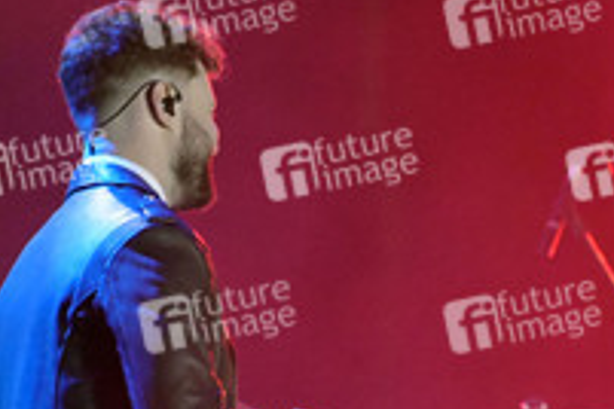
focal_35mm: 807
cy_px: 394
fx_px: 13763
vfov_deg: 1.7
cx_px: 564
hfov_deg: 2.6
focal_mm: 360
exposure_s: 1/500
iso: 12800
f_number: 5.6
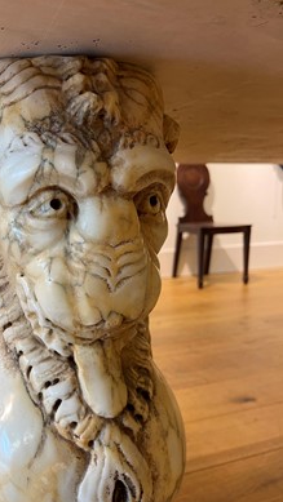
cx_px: 90
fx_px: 373
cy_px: 256
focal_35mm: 28
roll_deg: +1.4
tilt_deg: -6.5
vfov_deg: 67.9
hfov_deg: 40.9
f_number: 1.6
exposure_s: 1/50
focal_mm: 5.1
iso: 100
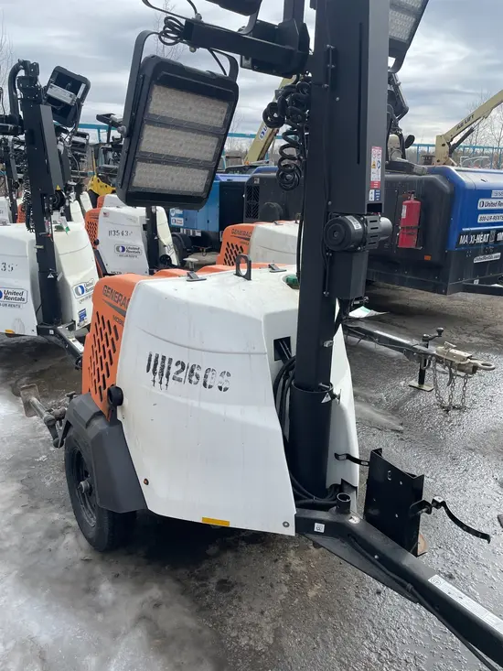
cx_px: 252
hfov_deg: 53.1
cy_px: 336
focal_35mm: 26
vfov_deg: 67.3
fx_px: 504
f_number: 1.6
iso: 32
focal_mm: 4.2
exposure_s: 1/2451
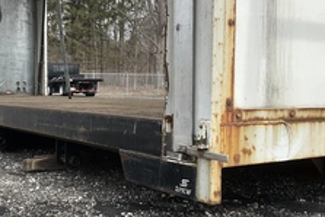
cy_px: 118
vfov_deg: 25.1
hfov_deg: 36.6
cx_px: 118
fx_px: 488
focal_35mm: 54
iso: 25
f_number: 1.8
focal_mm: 3
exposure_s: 1/1035
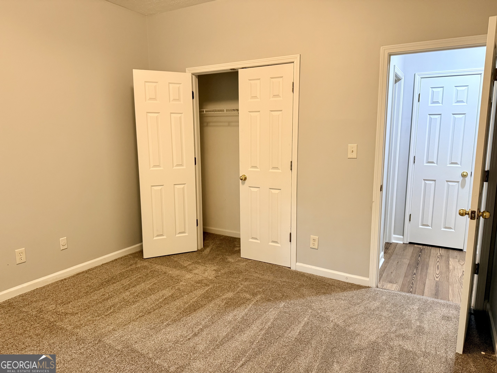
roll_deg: +0.6
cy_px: 186
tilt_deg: -8.6
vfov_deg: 56.8
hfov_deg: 71.6
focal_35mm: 24
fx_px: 345
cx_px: 248
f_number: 1.78
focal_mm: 6.76
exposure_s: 1/60
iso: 250
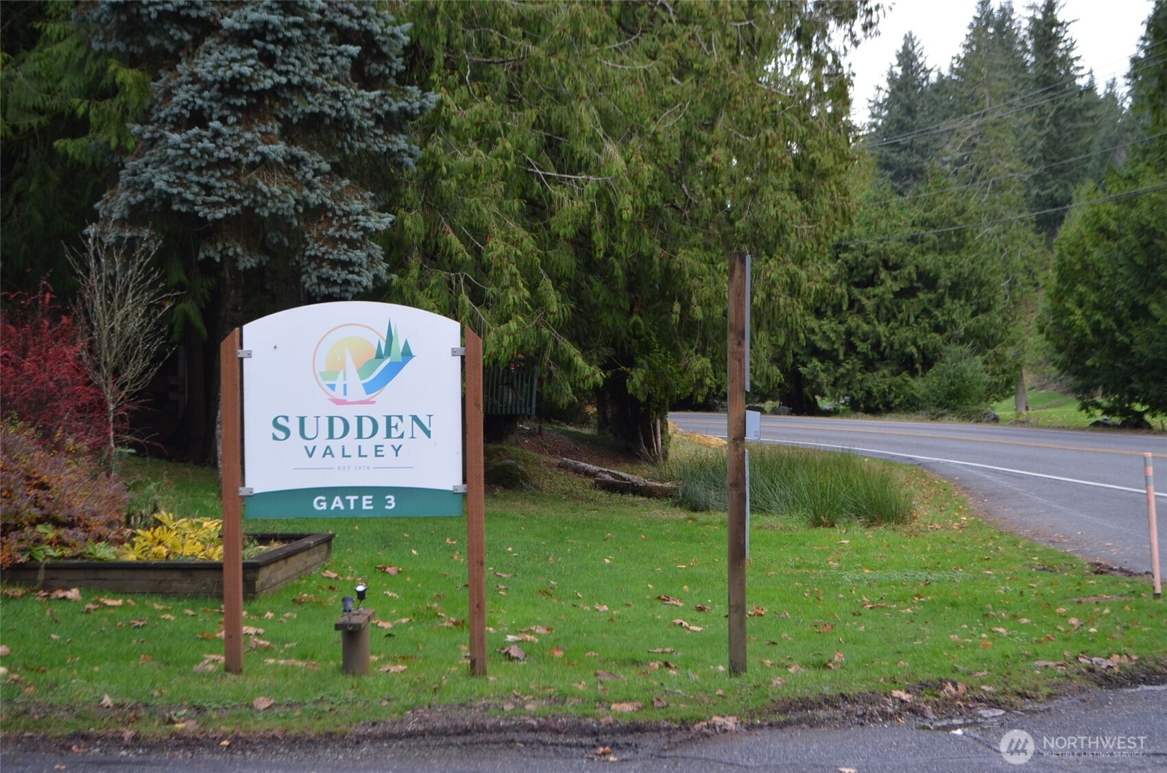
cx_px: 584
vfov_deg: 21.5
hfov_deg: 32.0
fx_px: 2038
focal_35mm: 63
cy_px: 386
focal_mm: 42
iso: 220
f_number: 5.6
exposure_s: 1/125
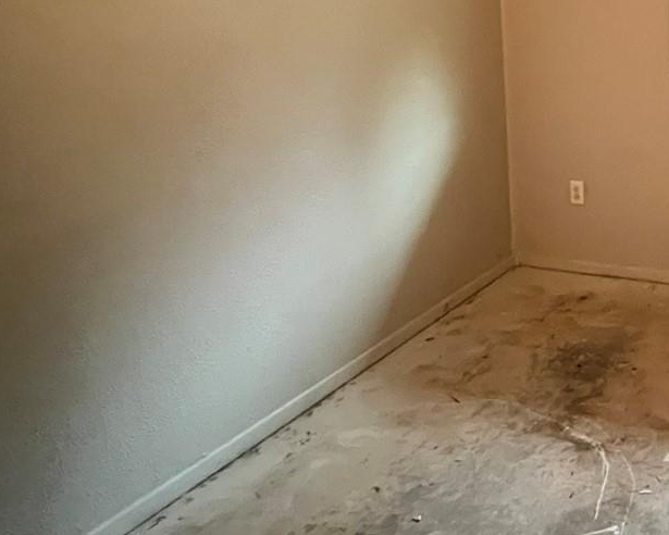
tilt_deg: -5.9
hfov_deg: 45.9
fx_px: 653
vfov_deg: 41.3
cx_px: 665
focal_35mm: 33
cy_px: 60
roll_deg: +2.0
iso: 2000
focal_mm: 1.57
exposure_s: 1/24
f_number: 1.8
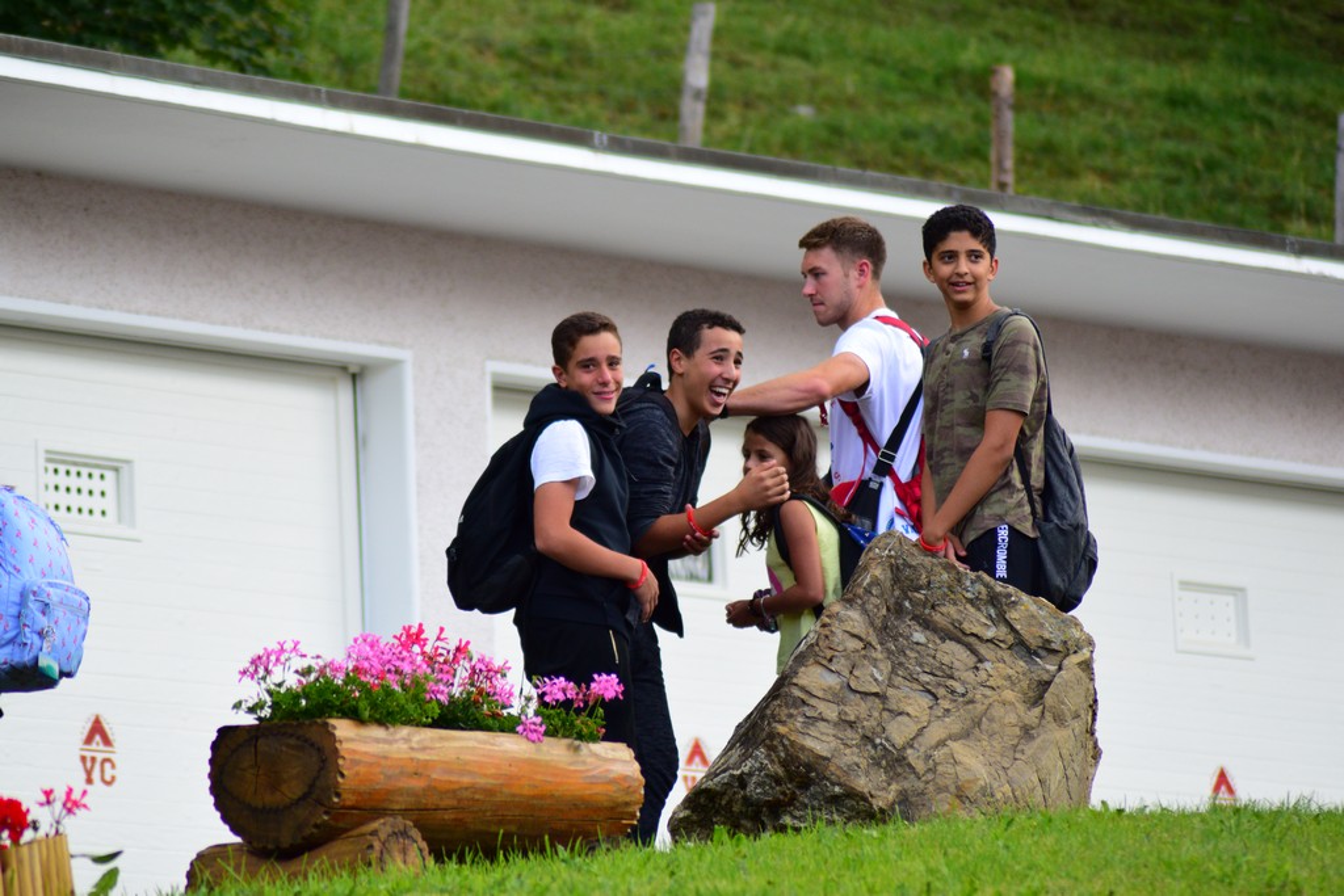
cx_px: 672
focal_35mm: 292
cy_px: 448
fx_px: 10921
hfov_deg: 7.0
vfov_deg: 4.7
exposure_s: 1/800
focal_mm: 195
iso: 720
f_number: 4.8
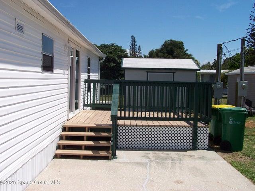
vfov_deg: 37.7
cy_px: 96
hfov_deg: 49.0
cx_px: 128
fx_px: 280
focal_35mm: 38
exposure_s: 1/500
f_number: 5.6
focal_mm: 6.3
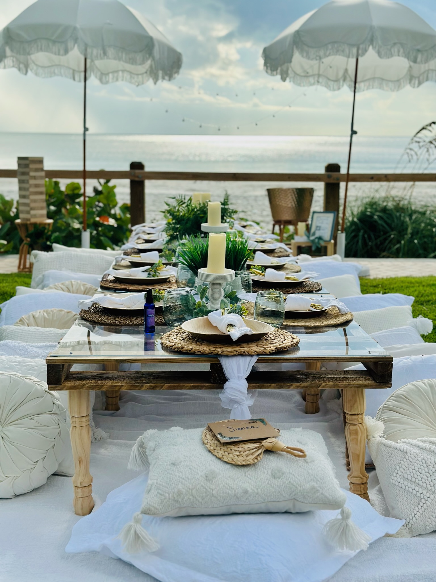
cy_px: 291
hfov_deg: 30.3
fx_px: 806
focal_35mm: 48
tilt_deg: -10.9
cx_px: 218
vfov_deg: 39.7
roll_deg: +0.3
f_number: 1.78
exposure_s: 1/7092
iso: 100
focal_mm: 6.86
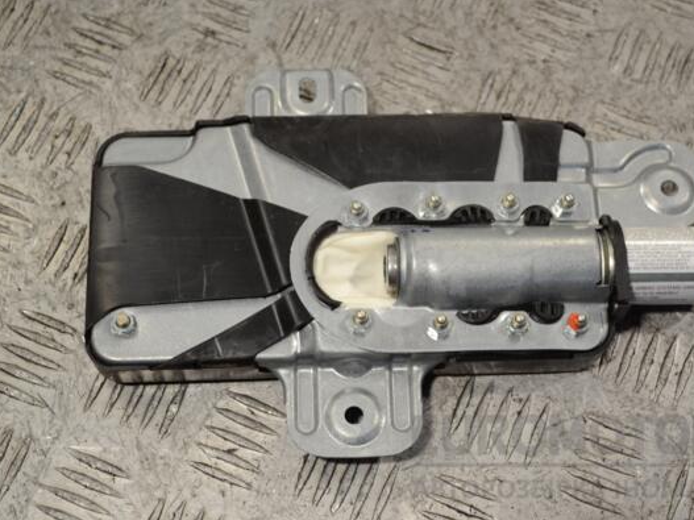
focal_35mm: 69
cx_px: 387
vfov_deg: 21.3
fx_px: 1383
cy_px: 259
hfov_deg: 28.1
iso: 100
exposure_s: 1/40
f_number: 5.3
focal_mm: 42
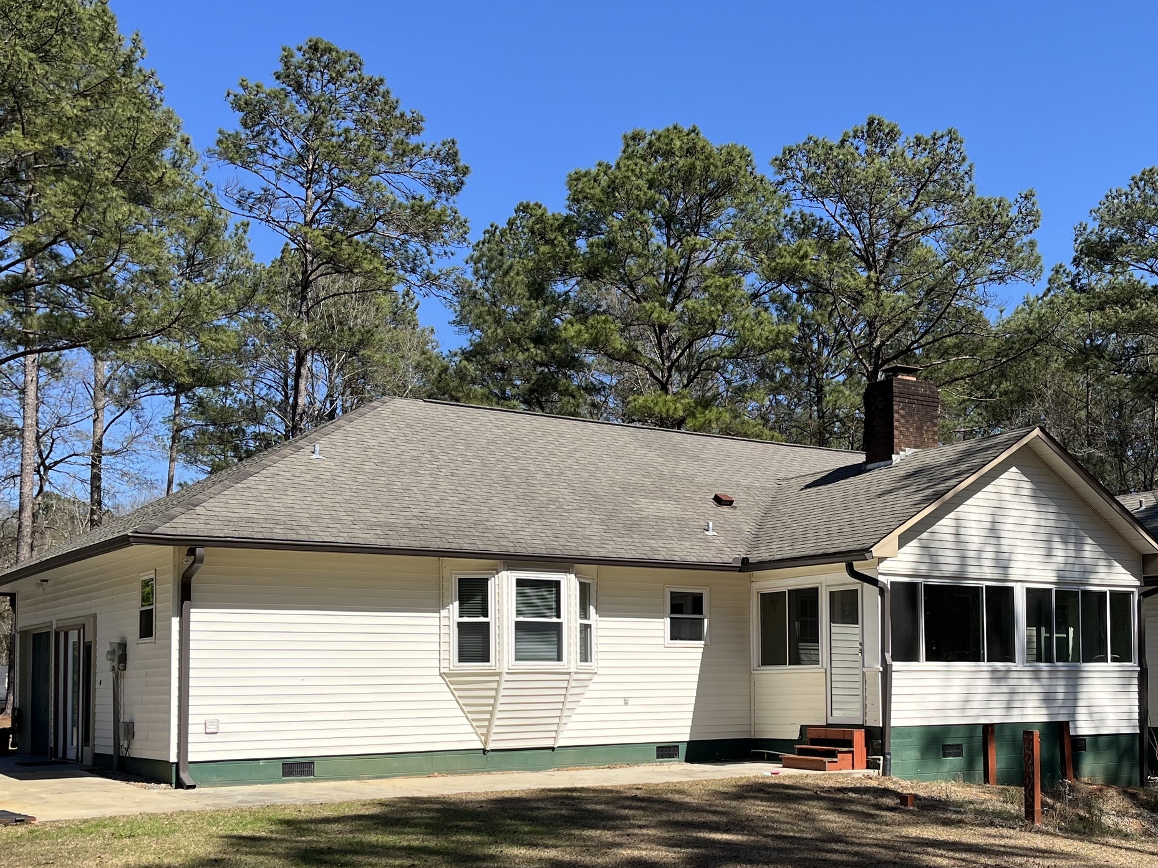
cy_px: 611
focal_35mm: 43
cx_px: 731
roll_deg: +1.3
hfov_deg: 43.5
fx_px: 1439
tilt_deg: +2.4
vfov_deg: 33.2
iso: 50
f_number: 1.6
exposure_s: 1/2571
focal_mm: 5.1
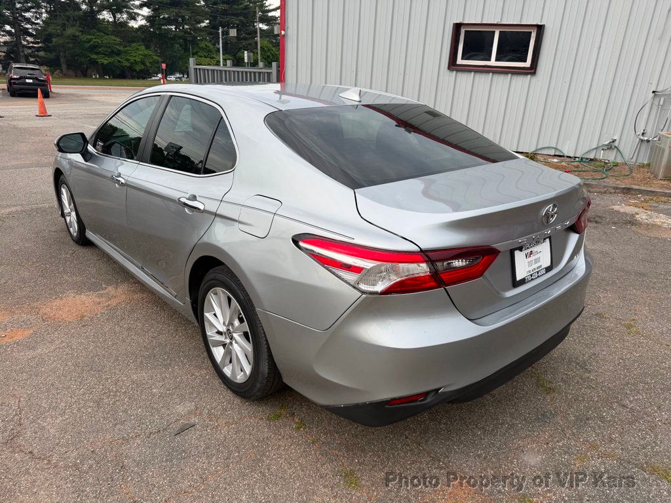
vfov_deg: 56.8
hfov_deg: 71.6
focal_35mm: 24
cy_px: 252
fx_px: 465
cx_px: 336
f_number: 1.78
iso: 80
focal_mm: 6.76
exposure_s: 1/1156
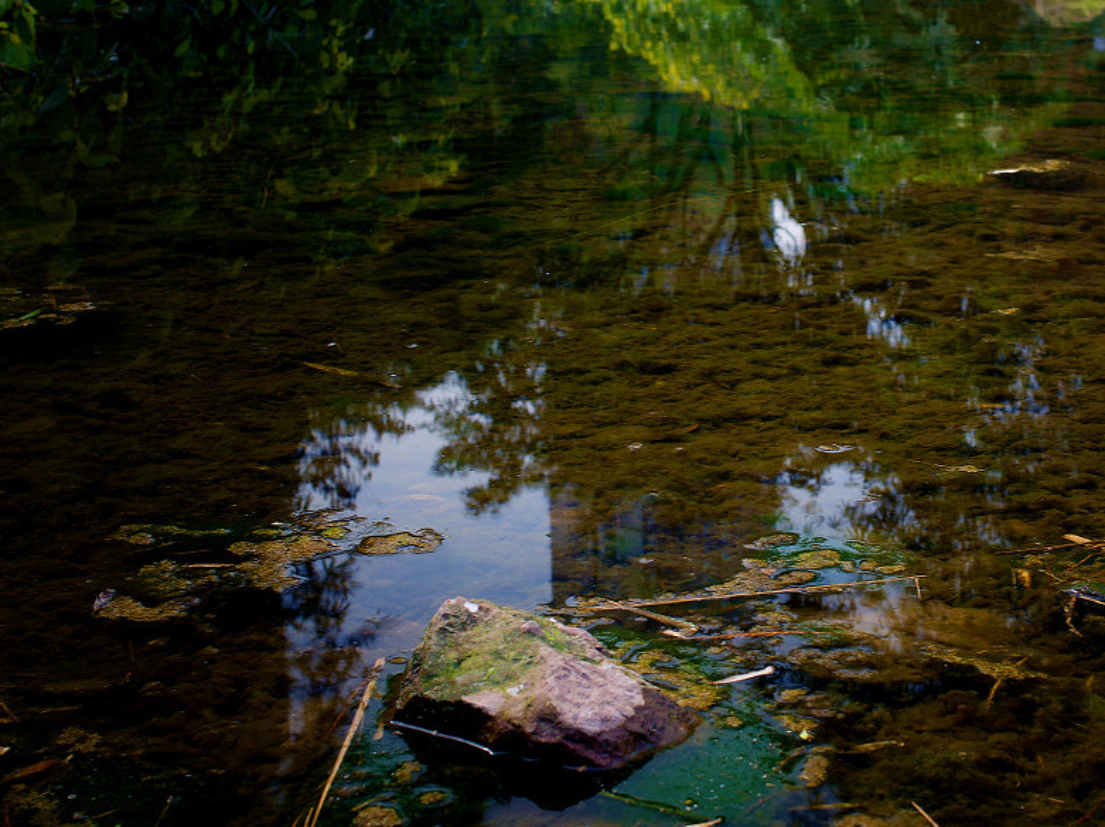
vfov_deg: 21.2
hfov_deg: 28.0
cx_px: 751
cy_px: 308
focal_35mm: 69
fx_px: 2202
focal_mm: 35
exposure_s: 1/5
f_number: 9
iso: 50
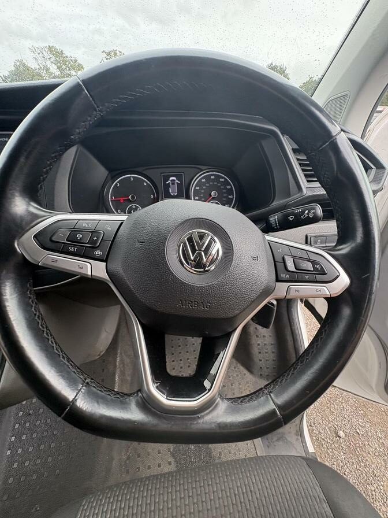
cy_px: 259
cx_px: 194
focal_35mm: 14
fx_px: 209
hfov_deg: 85.7
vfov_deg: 102.1
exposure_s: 1/144
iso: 80
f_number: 2.2
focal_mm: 2.22
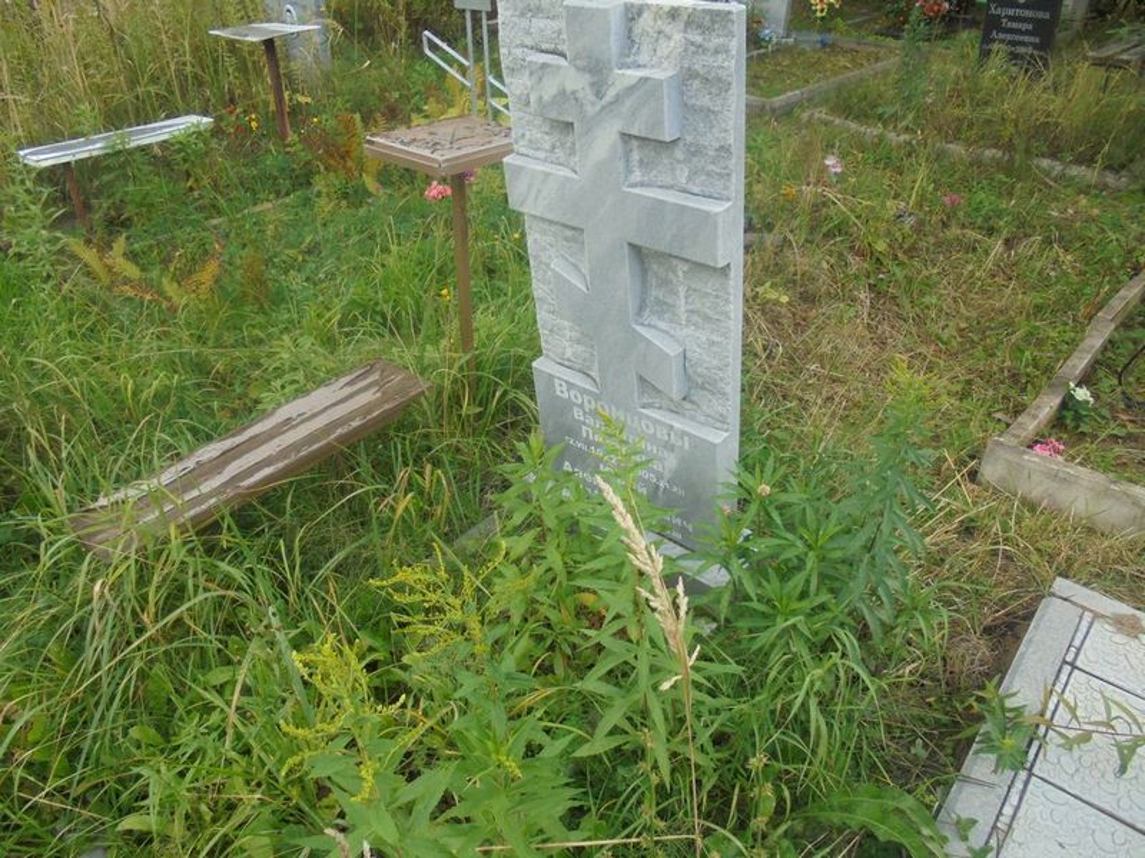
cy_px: 429
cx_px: 572
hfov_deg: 67.3
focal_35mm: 26
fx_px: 860
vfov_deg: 53.1
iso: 100
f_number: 3.5
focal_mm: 4.6
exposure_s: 1/250
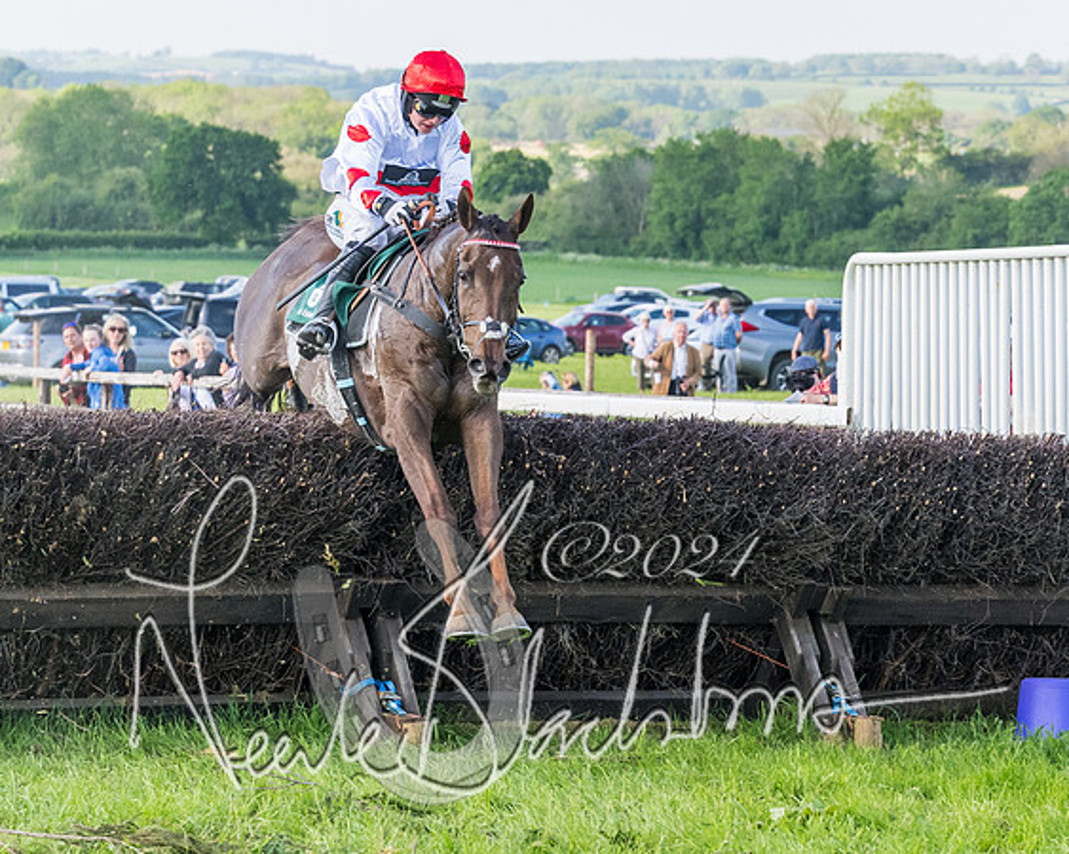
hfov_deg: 11.7
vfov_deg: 9.4
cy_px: 383
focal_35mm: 165
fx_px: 5217
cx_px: 559
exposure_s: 1/3200
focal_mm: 70
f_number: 4
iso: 800
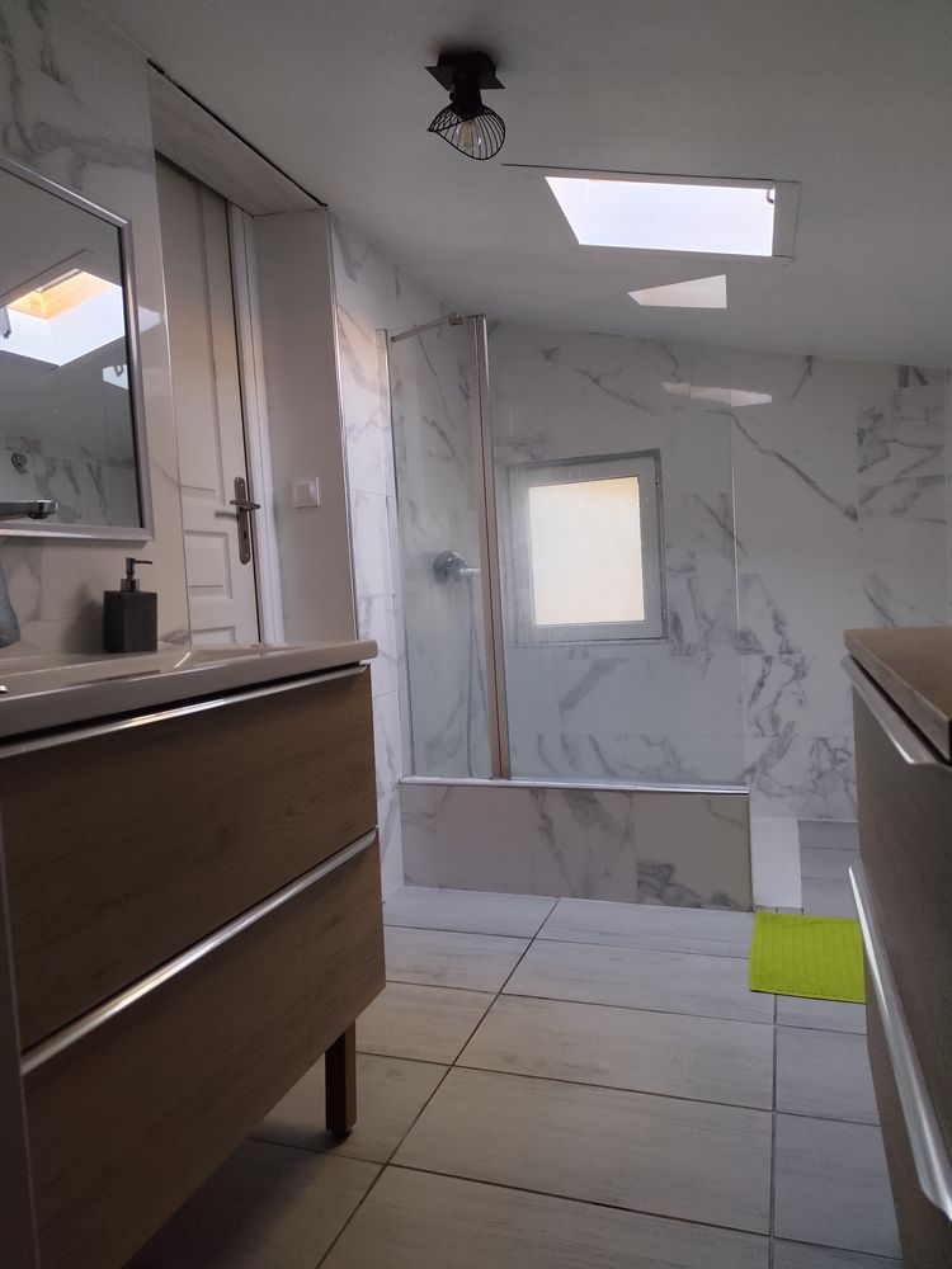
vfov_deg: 73.9
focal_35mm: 23
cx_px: 476
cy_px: 634
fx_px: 843
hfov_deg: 58.9
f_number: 1.65
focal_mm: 6.14
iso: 250
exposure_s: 1/100
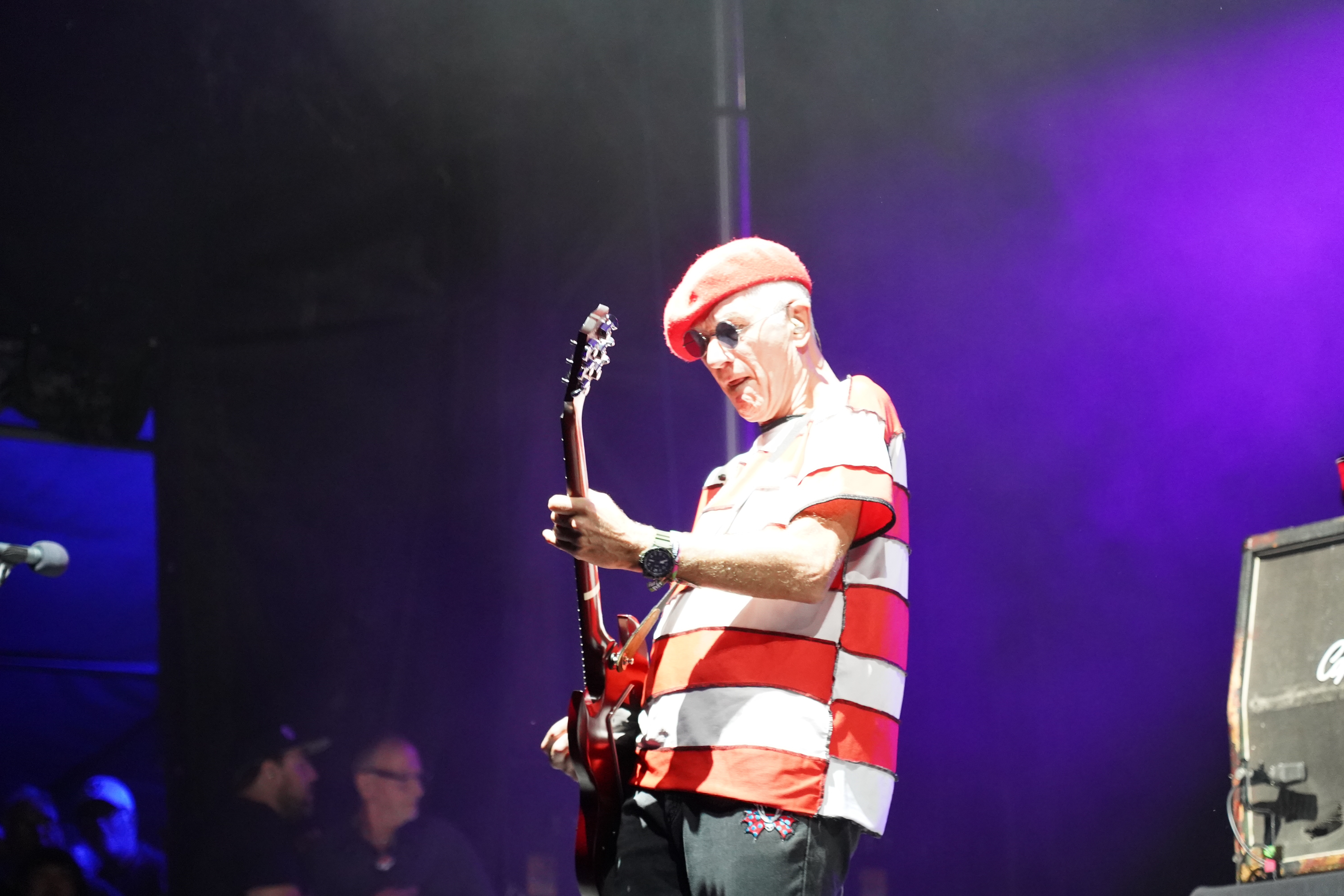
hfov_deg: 19.5
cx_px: 672
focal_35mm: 105
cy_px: 448
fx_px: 3920
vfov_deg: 13.0
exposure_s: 1/160
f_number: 4
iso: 8000
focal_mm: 105
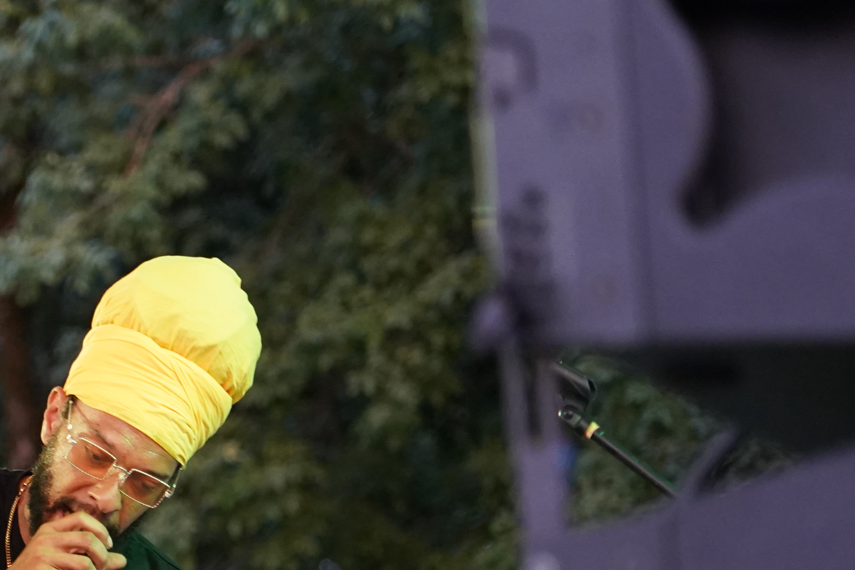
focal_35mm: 279
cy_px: 419
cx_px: -197
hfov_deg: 7.3
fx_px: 6625
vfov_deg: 4.9
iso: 3200
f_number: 4
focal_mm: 105
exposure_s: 1/160
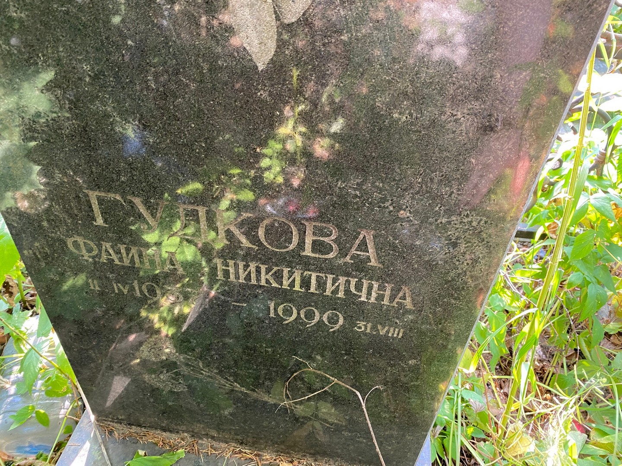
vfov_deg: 53.1
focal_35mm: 26
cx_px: 311
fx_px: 467
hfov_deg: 67.3
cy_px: 233
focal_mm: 4.25
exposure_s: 1/60
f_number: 1.8
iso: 125
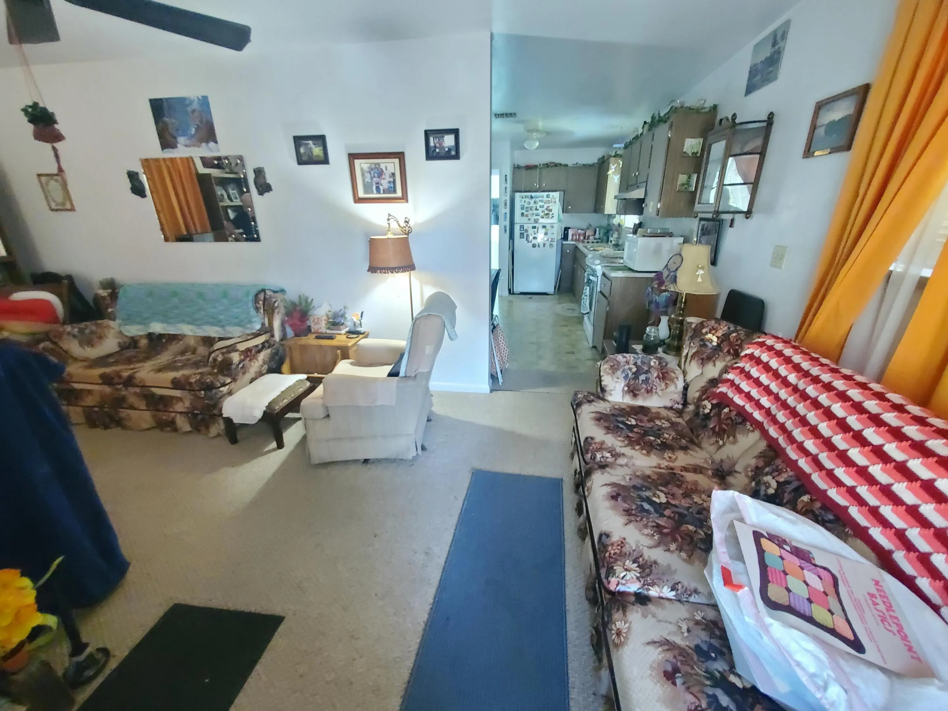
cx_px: 474
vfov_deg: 89.9
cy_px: 356
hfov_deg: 106.2
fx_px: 356
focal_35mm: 13
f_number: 2.2
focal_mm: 1.8
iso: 1000
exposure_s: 1/10
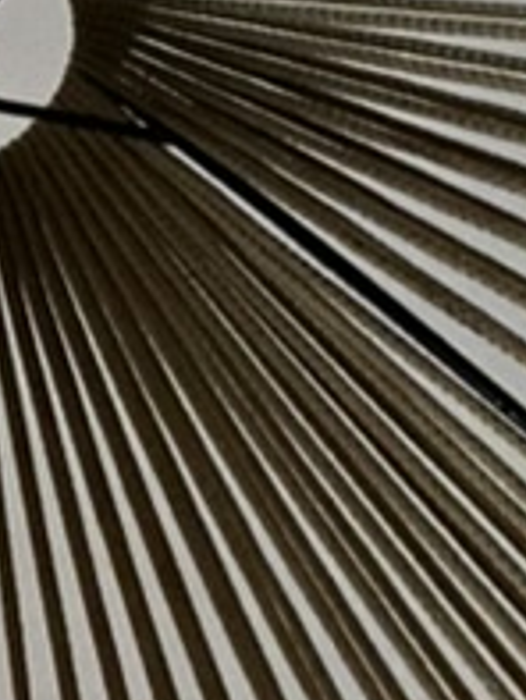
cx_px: -107
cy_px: -153
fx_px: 2732
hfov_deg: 10.8
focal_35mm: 135
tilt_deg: +75.1
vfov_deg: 14.1
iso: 800
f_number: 1.8
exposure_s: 1/30
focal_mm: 4.25
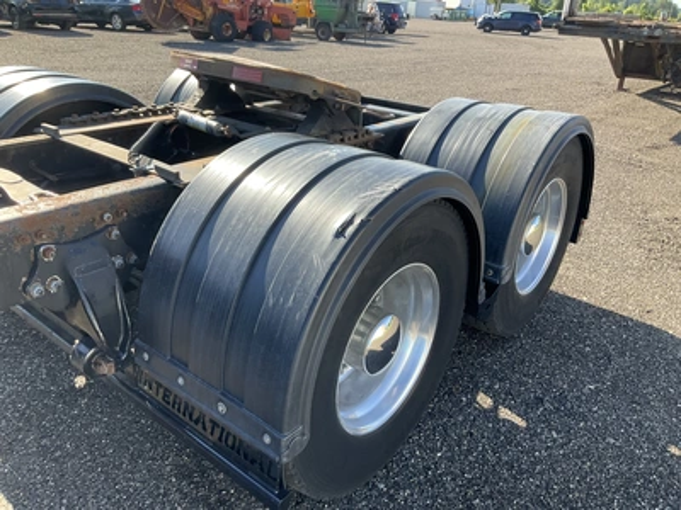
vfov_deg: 48.2
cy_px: 255
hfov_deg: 61.7
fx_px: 571
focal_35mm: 29
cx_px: 340
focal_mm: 3
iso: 25
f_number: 1.8
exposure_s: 1/335
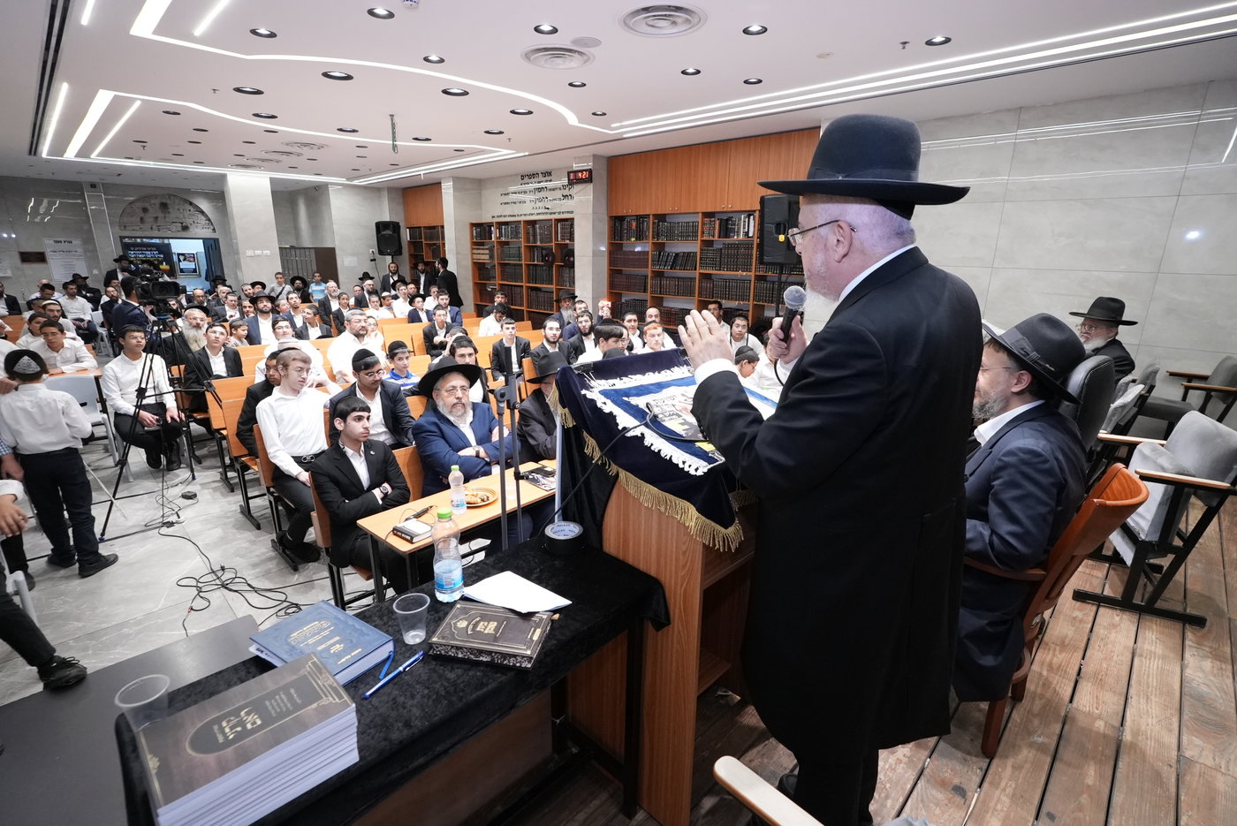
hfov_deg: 93.2
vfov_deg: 70.5
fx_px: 584
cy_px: 413
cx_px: 618
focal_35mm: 17
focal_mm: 17
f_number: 6.3
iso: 8000
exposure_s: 1/200
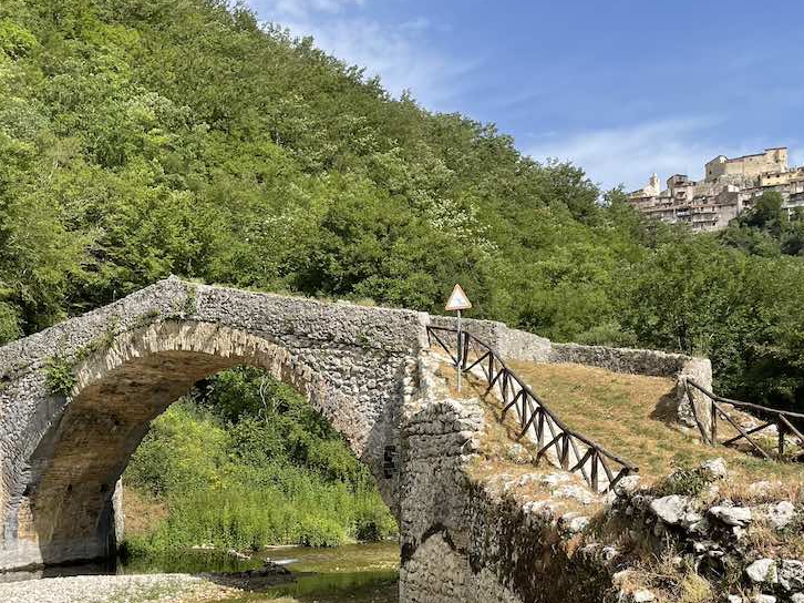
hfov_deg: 43.8
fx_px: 998
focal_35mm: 43
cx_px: 453
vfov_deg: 33.0
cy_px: 441
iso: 32
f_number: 1.6
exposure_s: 1/2564
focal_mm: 4.2
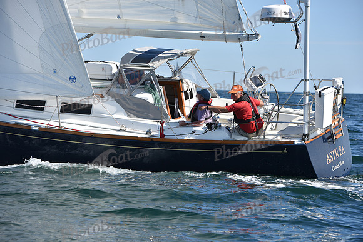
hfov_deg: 15.2
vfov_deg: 10.2
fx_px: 1362
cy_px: 121
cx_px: 182
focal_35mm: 135
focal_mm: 135
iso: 250
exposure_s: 1/1250
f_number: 7.1
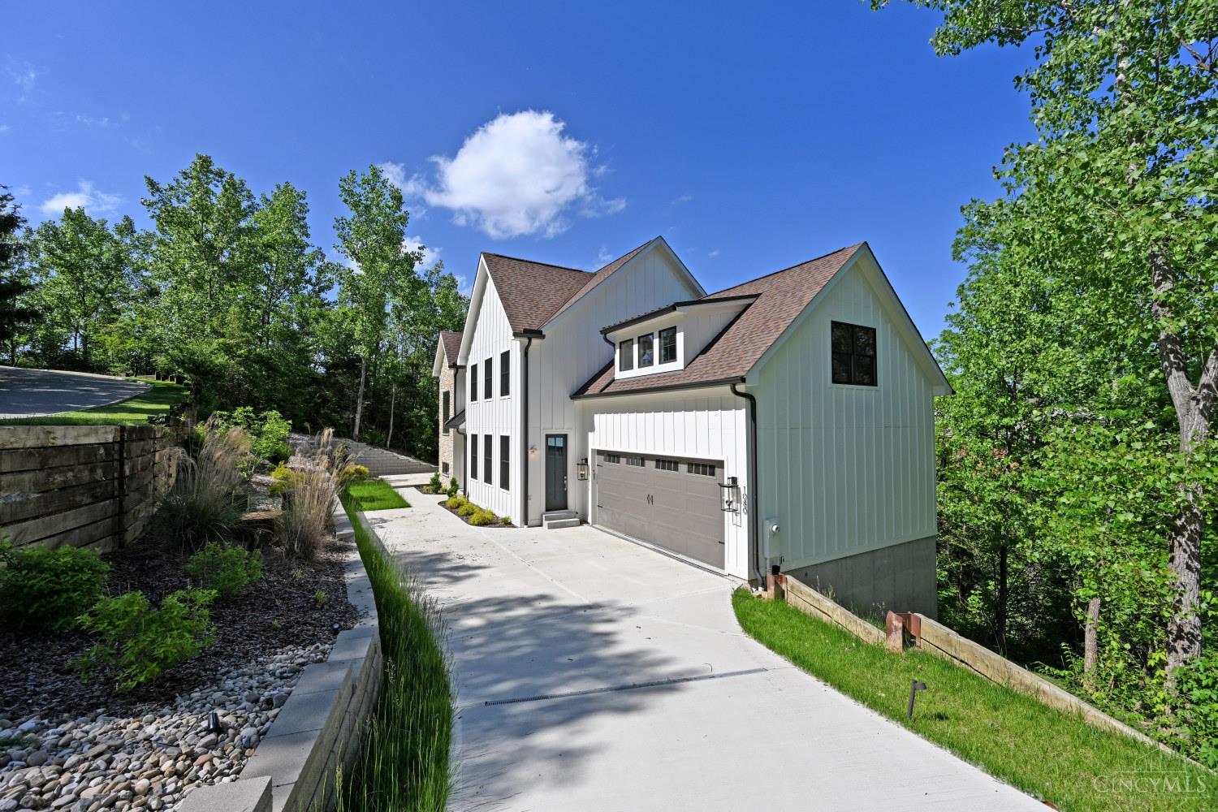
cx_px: 609
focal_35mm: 14
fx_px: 474
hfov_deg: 104.3
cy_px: 406
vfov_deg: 81.2
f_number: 8
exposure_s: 1/500
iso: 100
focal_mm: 14
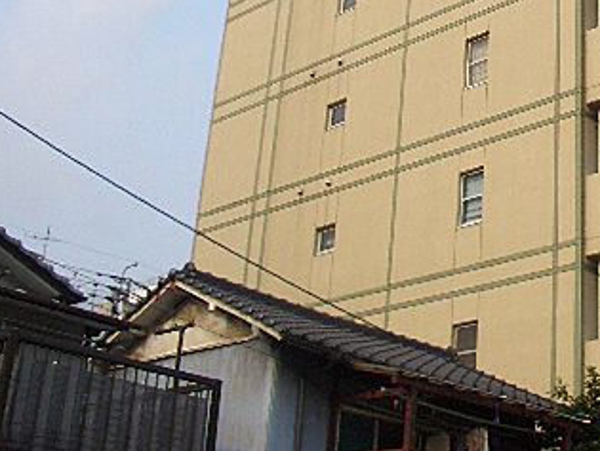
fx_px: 1232
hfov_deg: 26.7
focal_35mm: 71
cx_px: 507
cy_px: 29
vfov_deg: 20.3
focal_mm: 5.8
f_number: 4.3
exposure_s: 1/500
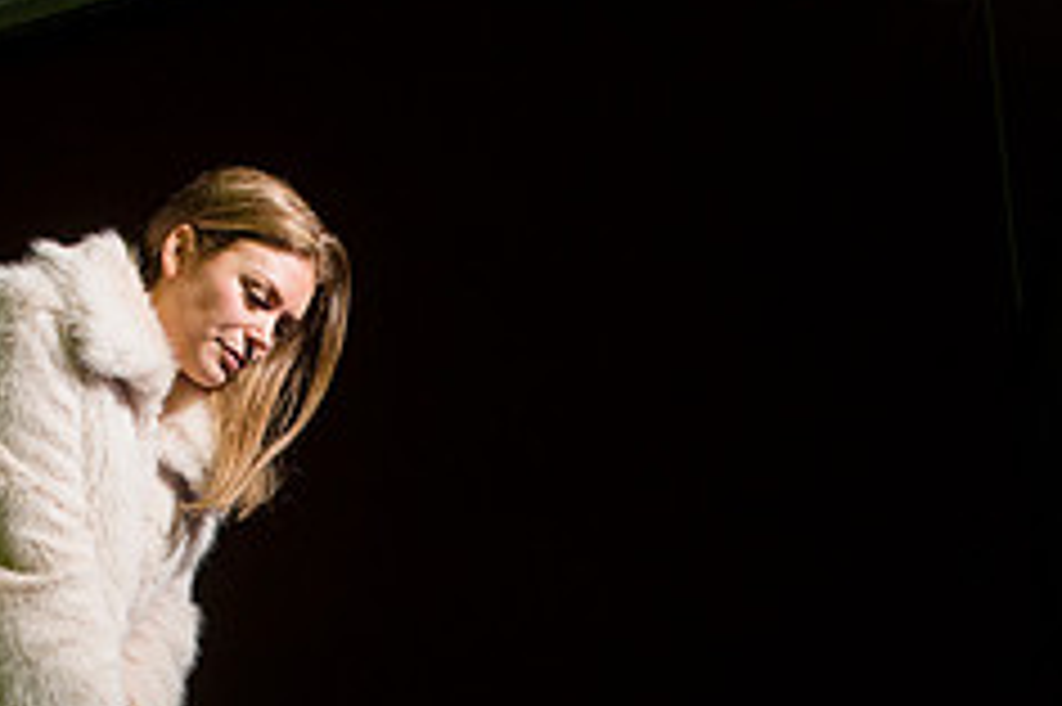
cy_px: 807
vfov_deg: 21.6
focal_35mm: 59
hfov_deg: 33.8
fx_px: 1739
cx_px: 392
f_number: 5.6
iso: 1000
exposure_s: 1/15
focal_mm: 24
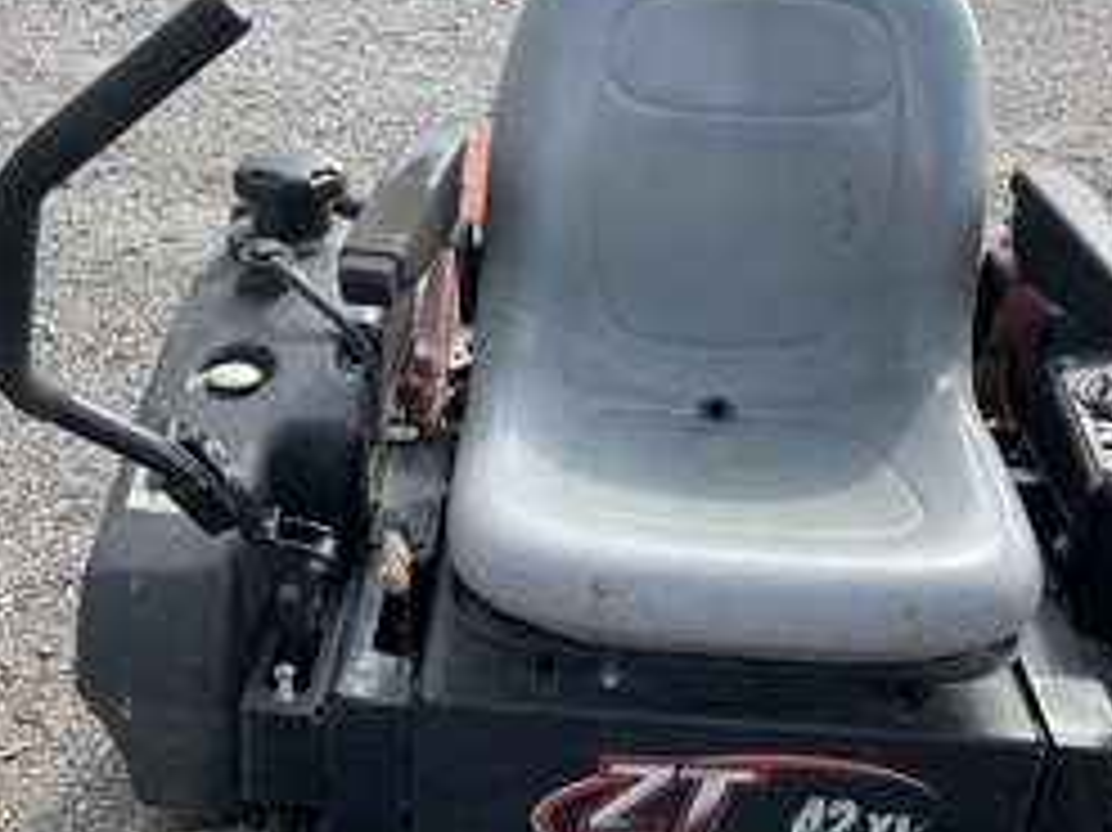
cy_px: 396
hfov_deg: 40.4
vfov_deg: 30.8
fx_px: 1509
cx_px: 527
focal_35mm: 47
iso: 25
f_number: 1.8
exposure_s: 1/495
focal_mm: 3
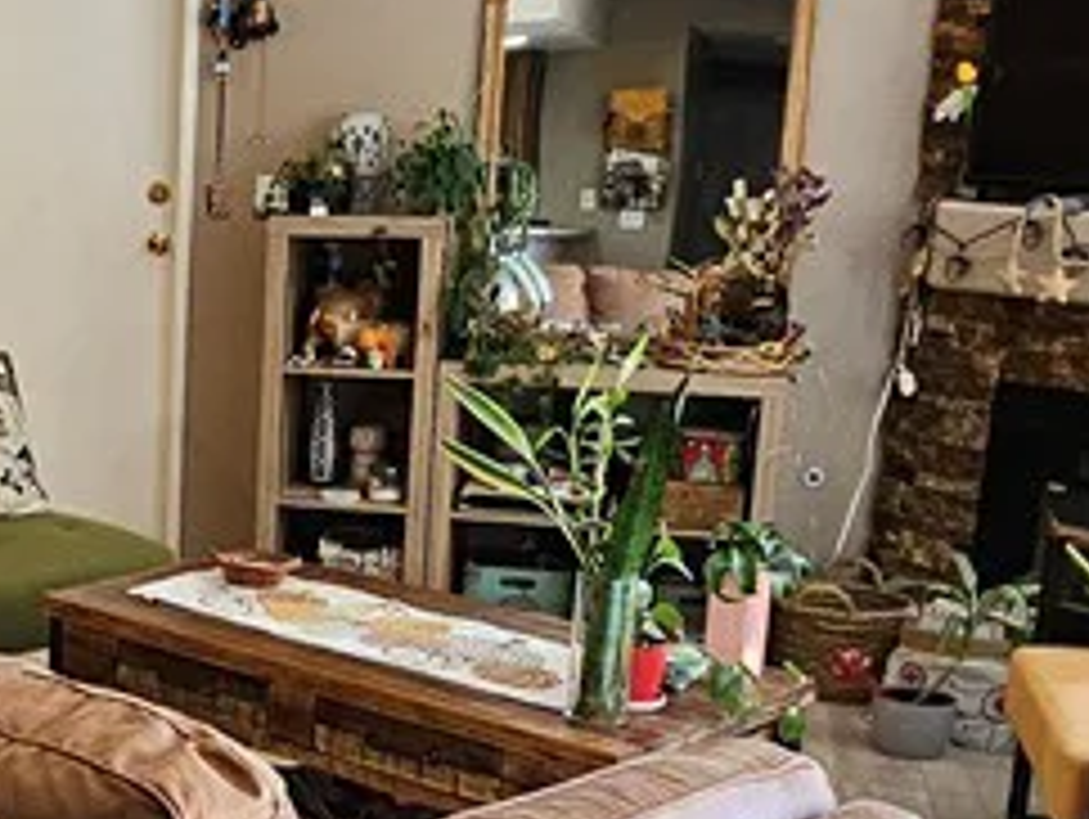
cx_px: -162
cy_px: 522
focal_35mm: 55
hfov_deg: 30.5
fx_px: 1732
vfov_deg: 26.5
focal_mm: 2.2
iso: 160
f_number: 2.2
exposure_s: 1/60
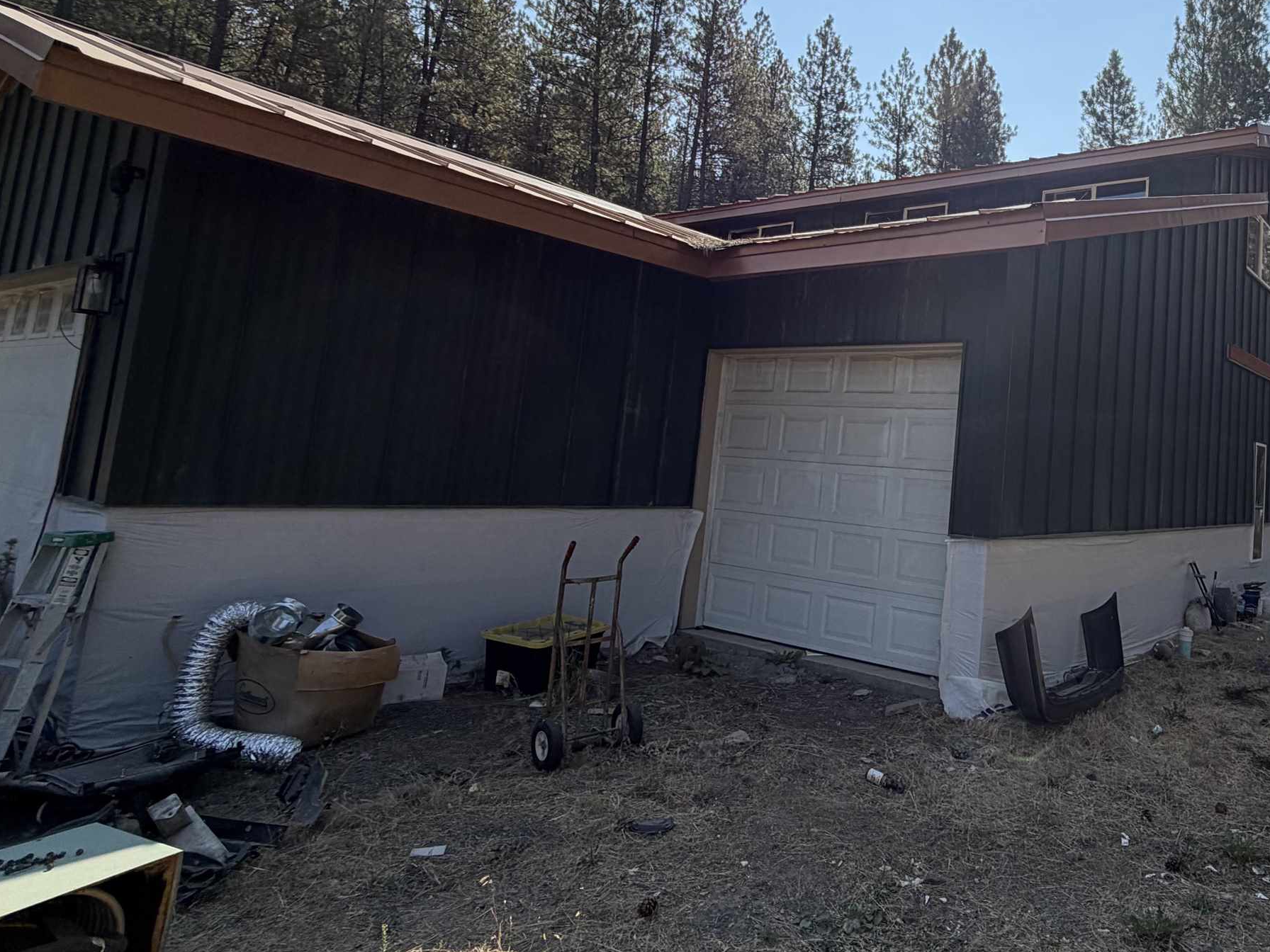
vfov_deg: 56.2
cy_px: 365
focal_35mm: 24
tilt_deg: +6.6
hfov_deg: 66.2
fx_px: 881
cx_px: 984
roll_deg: -2.0
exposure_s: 1/1068
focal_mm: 2.22
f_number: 2.2
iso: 25
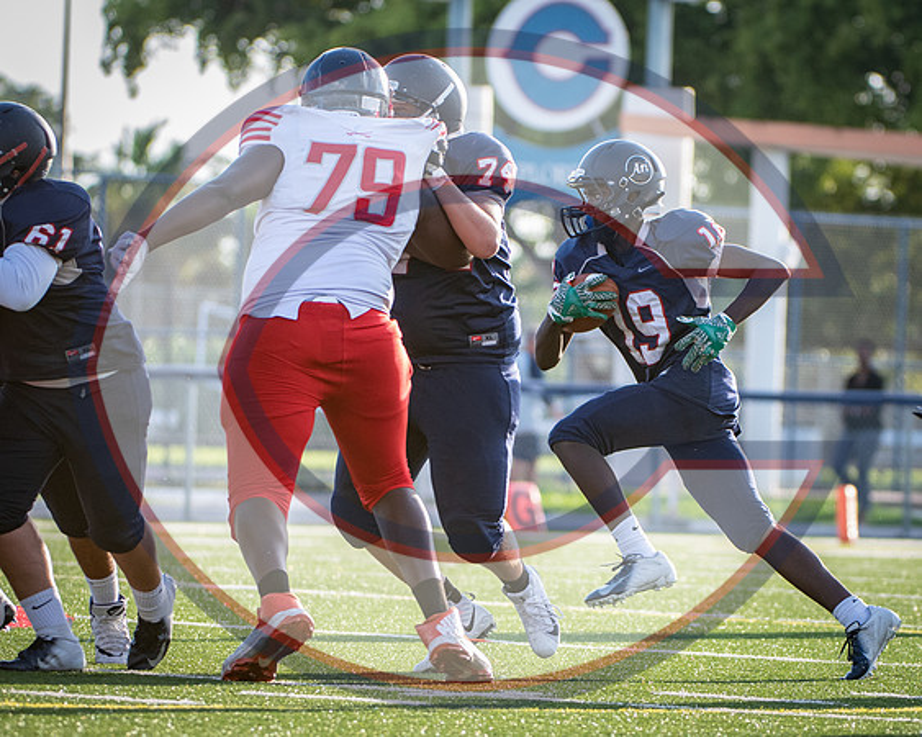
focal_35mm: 389
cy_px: 384
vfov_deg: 4.0
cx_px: 642
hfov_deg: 5.0
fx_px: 10616
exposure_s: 1/1000
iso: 720
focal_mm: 200
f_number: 4
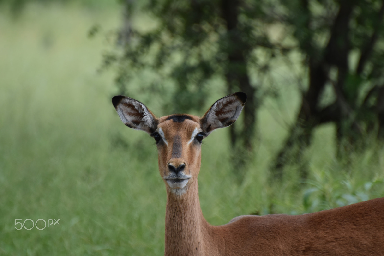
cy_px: 128
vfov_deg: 3.1
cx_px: 192
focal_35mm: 450
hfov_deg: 4.6
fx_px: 4799
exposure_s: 1/500
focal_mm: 300
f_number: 5.6
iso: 400
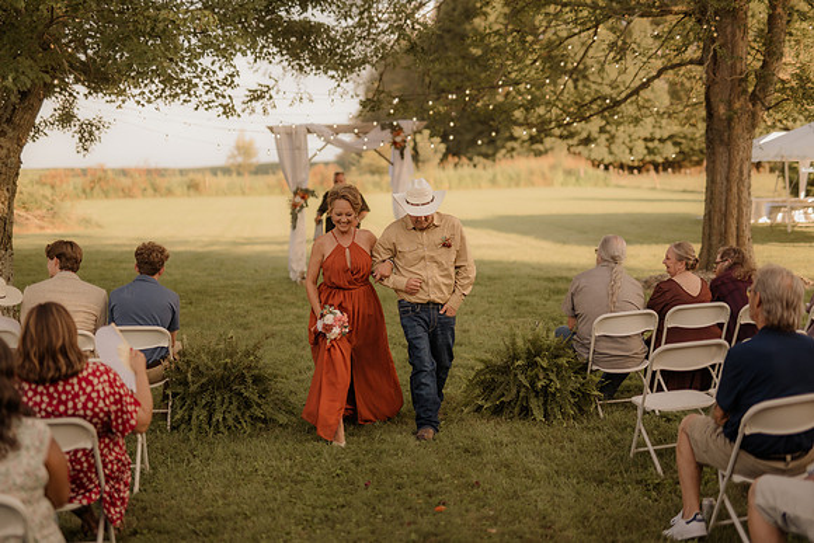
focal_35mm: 50
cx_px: 407
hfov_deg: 39.6
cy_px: 272
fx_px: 1131
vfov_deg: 27.0
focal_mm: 50
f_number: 2.8
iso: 200
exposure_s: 1/1000
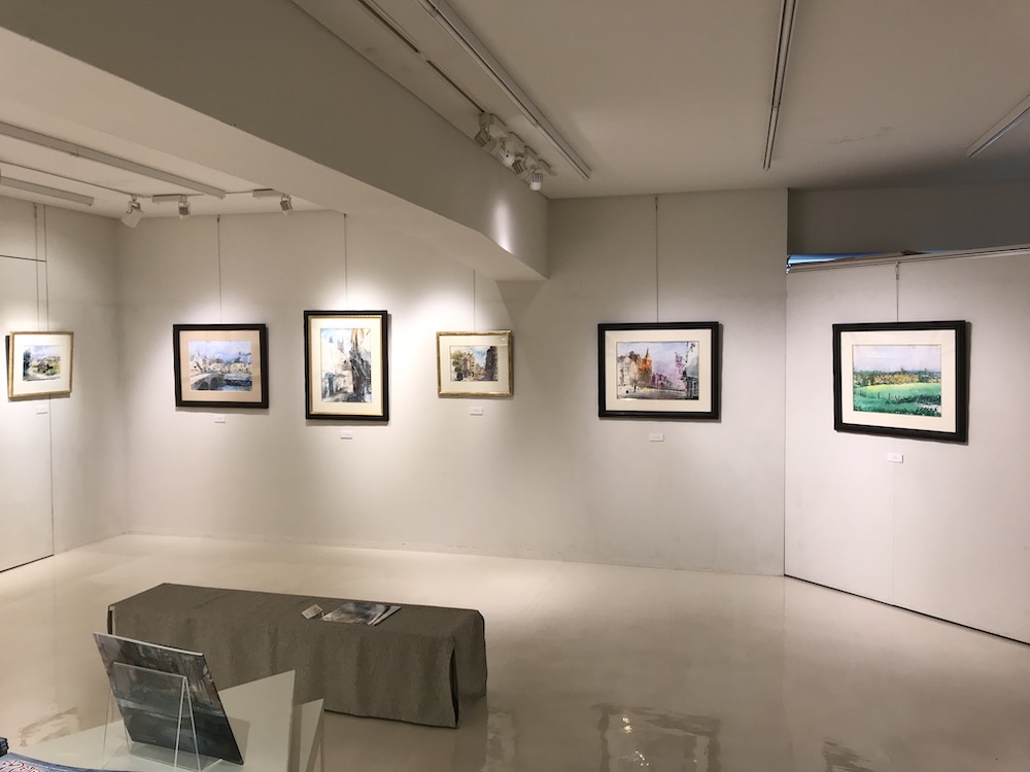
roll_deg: -0.3
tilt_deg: -1.9
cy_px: 386
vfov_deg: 49.7
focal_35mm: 28
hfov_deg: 63.4
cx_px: 515
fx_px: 833
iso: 32
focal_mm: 3.99
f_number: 1.8
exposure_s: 1/50
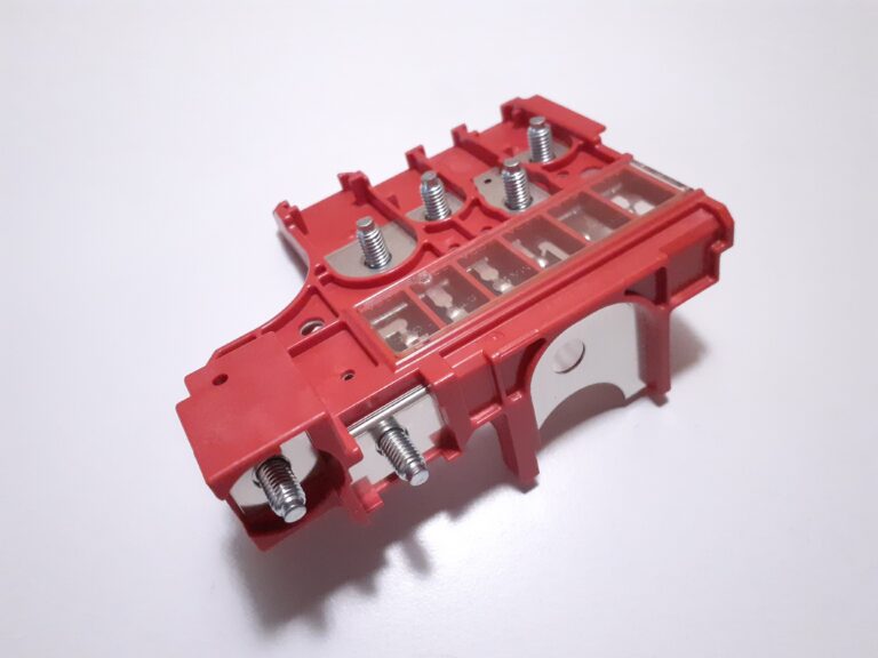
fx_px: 685
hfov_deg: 65.3
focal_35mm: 27
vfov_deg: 51.4
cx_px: 439
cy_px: 329
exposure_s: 1/154
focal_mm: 3.6
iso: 800
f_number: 1.9
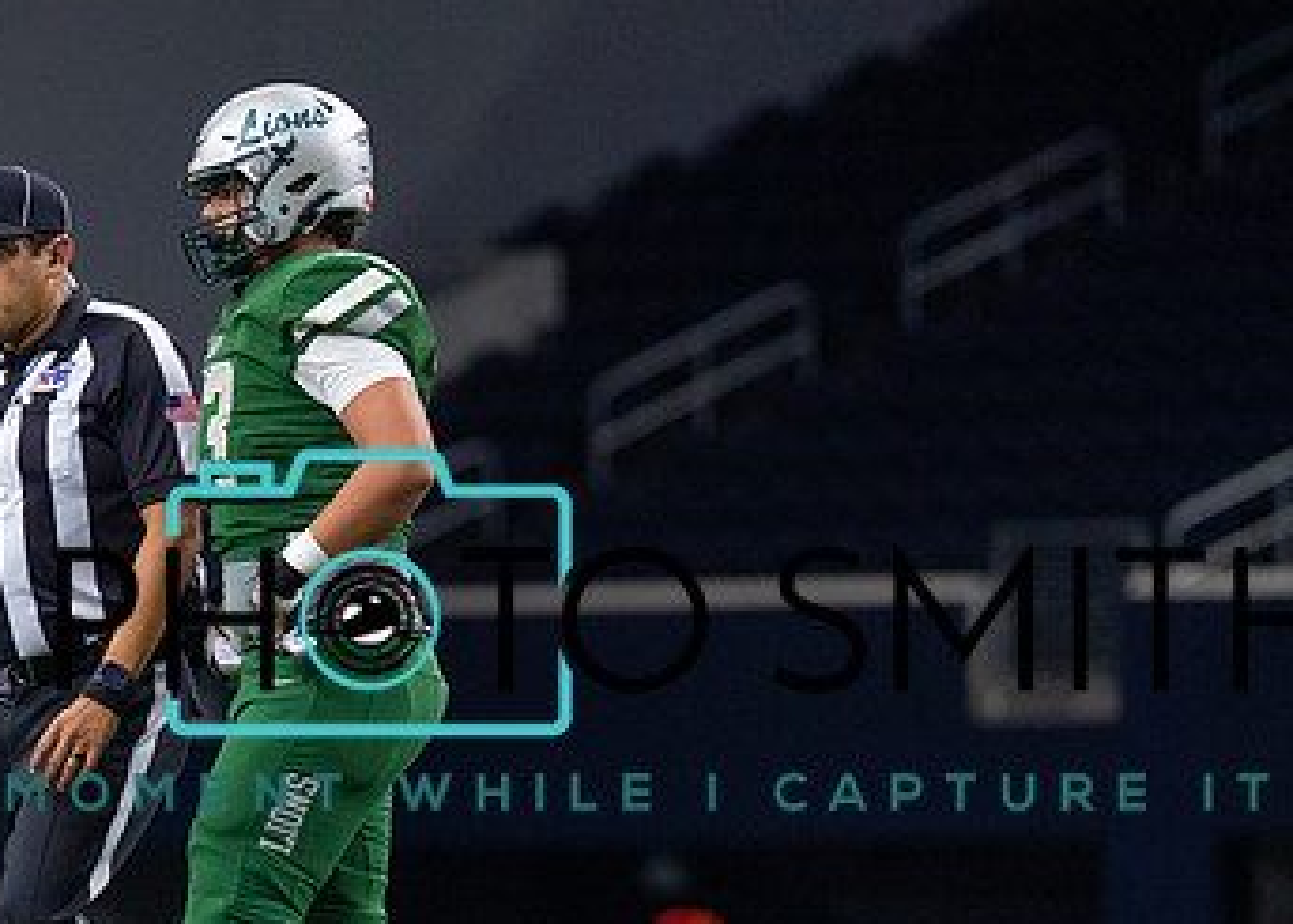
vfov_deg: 2.7
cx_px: 339
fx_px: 19536
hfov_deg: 3.8
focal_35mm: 532
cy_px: 726
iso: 1600
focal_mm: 200
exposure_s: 1/1250
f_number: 2.8
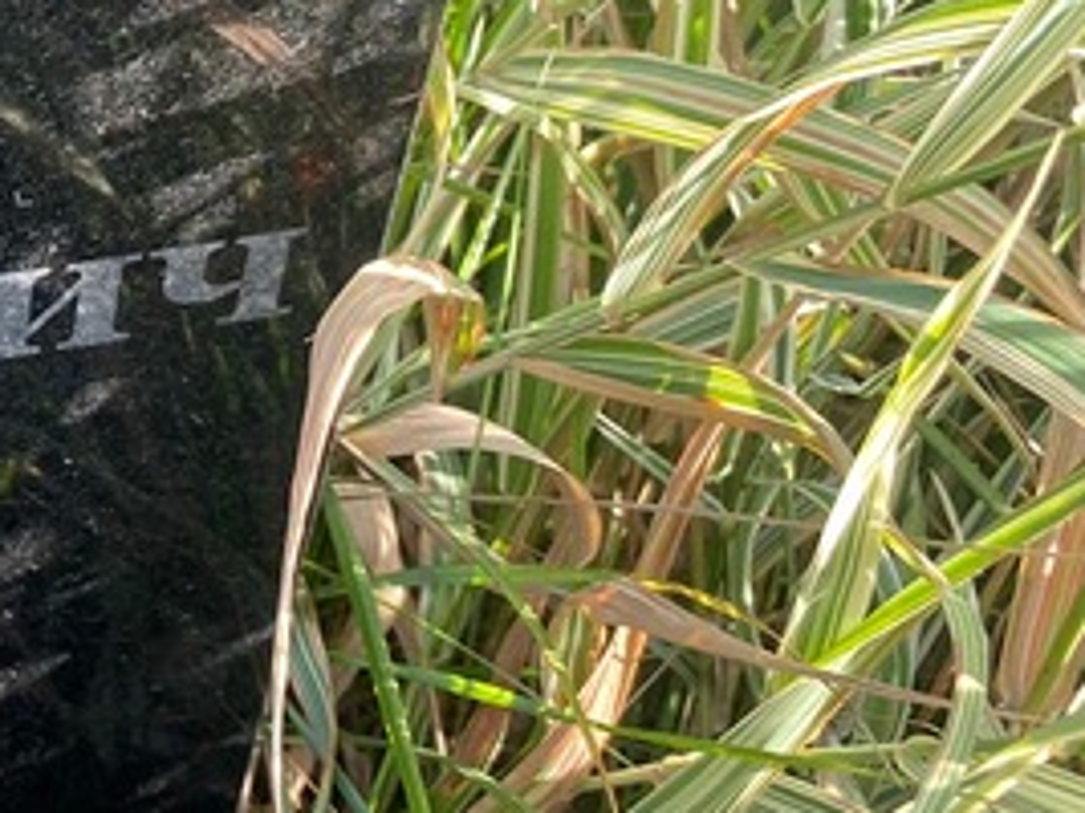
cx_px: -532
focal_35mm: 78
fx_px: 2444
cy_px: 122
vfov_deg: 18.6
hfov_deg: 21.2
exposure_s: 1/130
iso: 32
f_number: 1.8
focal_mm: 4.25
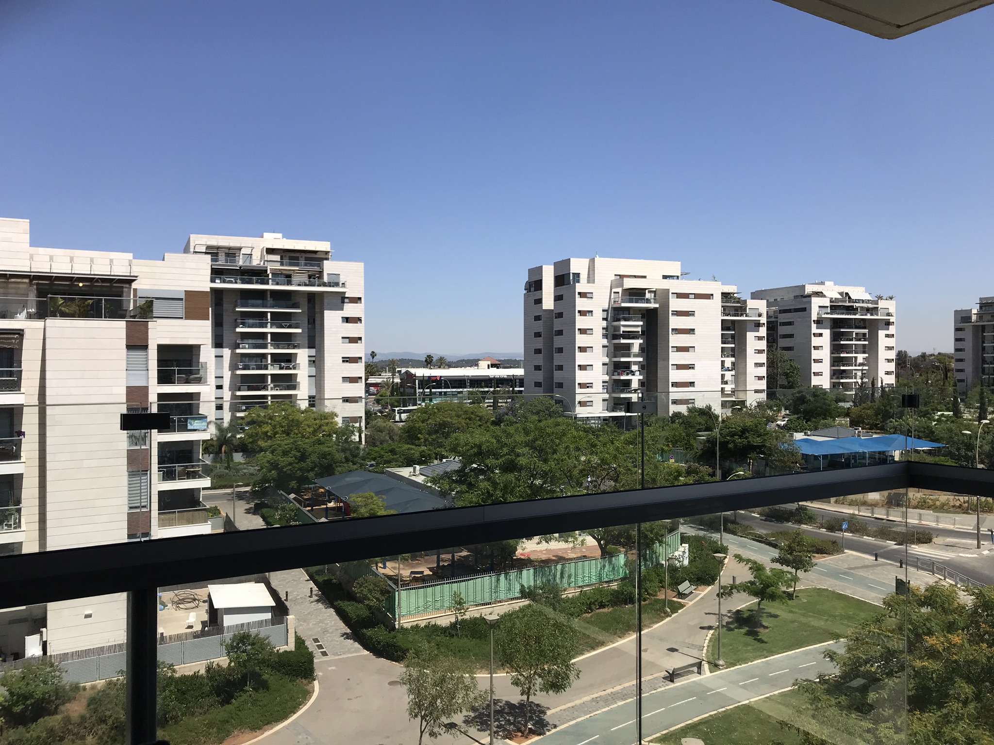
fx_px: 804
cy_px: 372
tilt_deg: -0.3
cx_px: 497
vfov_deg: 49.7
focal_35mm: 28
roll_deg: +0.5
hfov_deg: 63.4
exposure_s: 1/3690
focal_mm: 3.99
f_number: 1.8
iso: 20
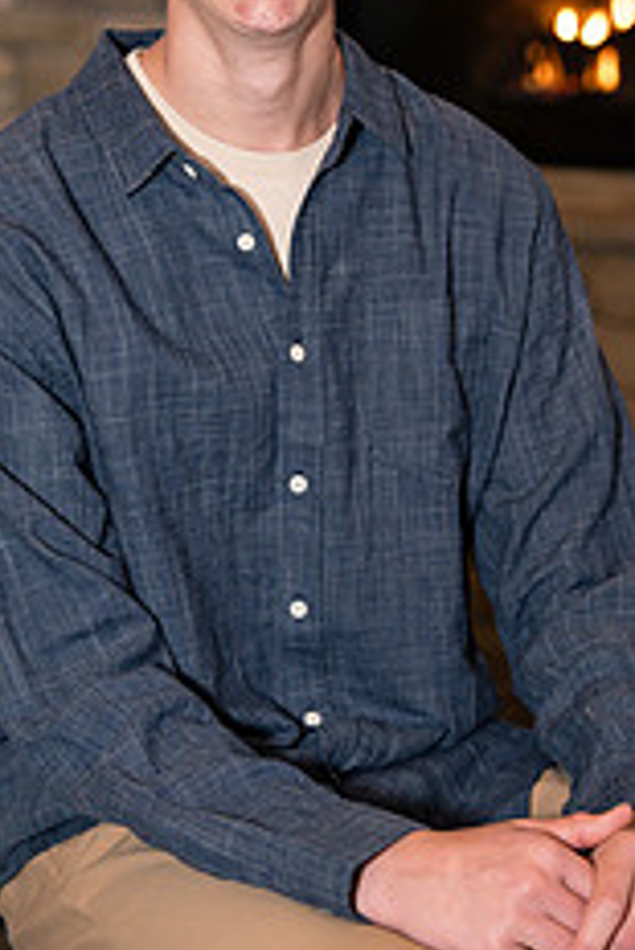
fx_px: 3223
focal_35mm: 122
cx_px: 324
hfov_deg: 11.3
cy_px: 340
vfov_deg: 16.7
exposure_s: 1/250
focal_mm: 63
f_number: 2.8
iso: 1250
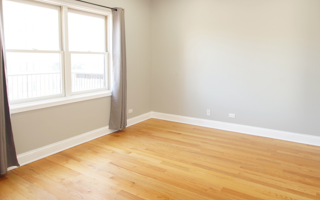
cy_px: 72
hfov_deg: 74.6
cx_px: 176
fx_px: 209
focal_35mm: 24
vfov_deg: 50.4
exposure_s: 1/4
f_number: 4.5
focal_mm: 10
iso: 100
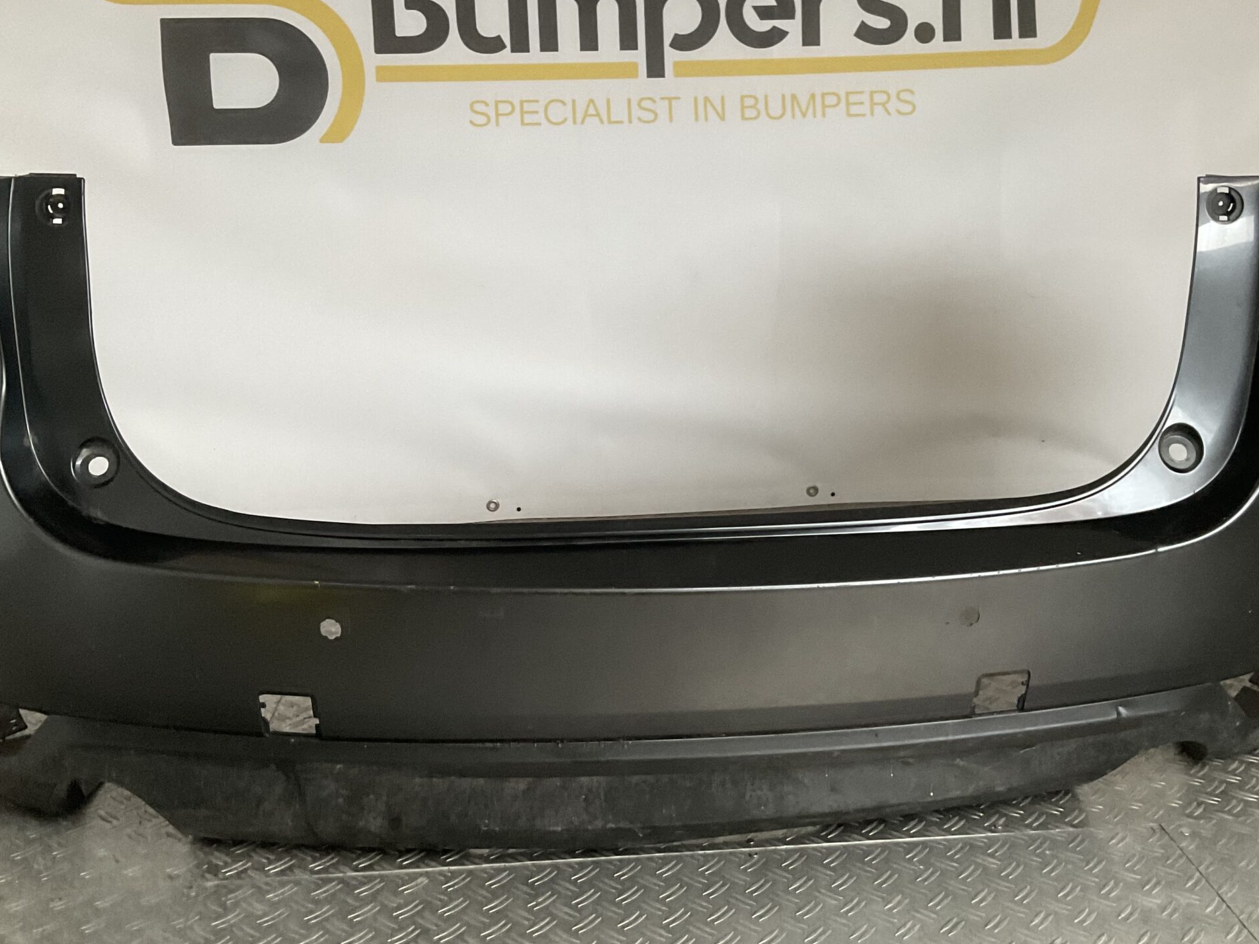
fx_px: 1418
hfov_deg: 47.8
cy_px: 397
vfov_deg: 36.7
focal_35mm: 39
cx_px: 691
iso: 250
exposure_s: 1/60
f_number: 1.8
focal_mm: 3
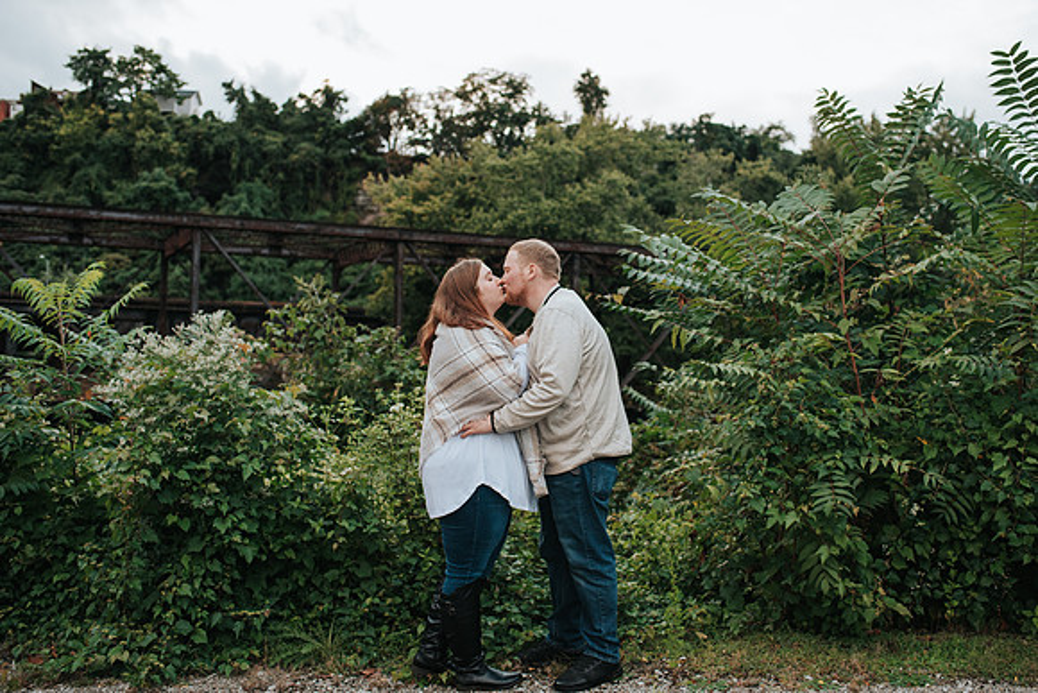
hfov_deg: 50.8
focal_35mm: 38
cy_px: 326
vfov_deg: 35.2
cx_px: 550
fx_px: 1092
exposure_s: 1/500
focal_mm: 35
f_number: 3.2
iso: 1000
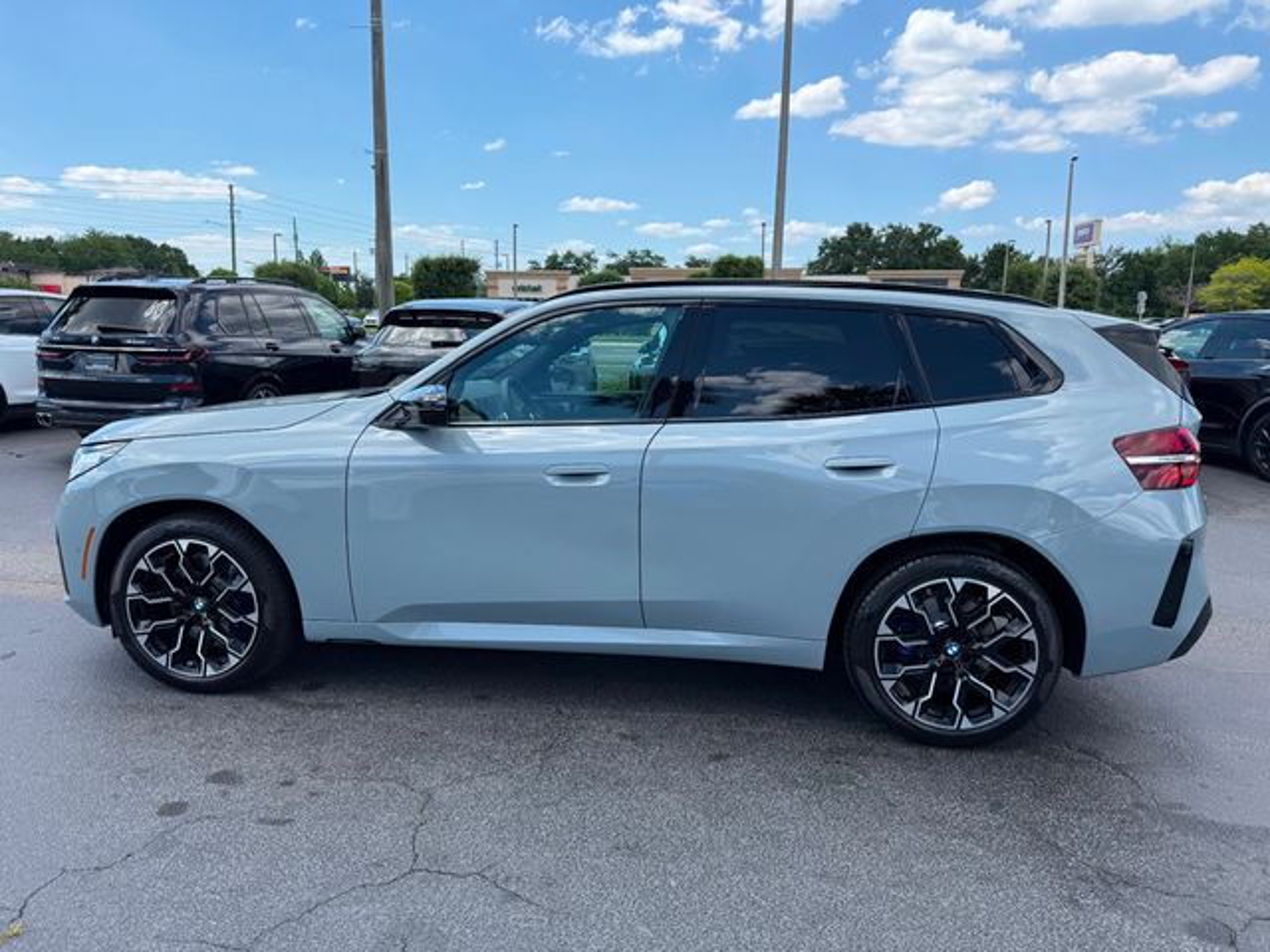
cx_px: 635
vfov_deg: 56.8
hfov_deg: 71.6
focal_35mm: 24
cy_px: 476
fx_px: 881
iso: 80
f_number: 1.78
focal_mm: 6.76
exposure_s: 1/2801
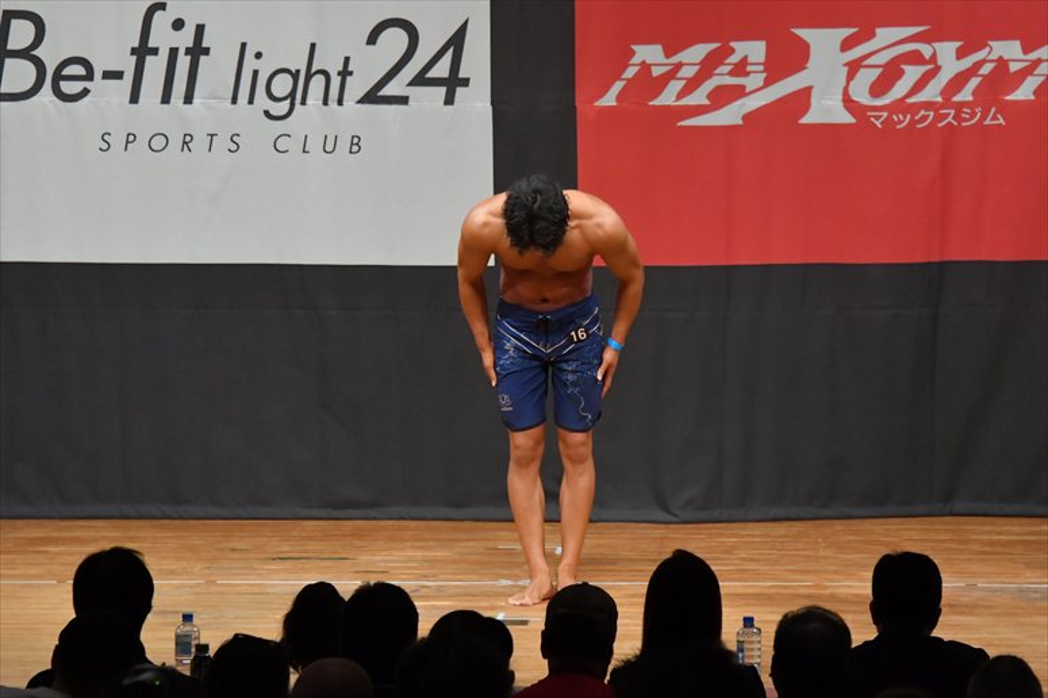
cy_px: 349
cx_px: 524
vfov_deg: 5.7
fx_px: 6983
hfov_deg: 8.6
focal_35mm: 240
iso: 6400
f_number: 5.6
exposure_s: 1/400
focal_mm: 160
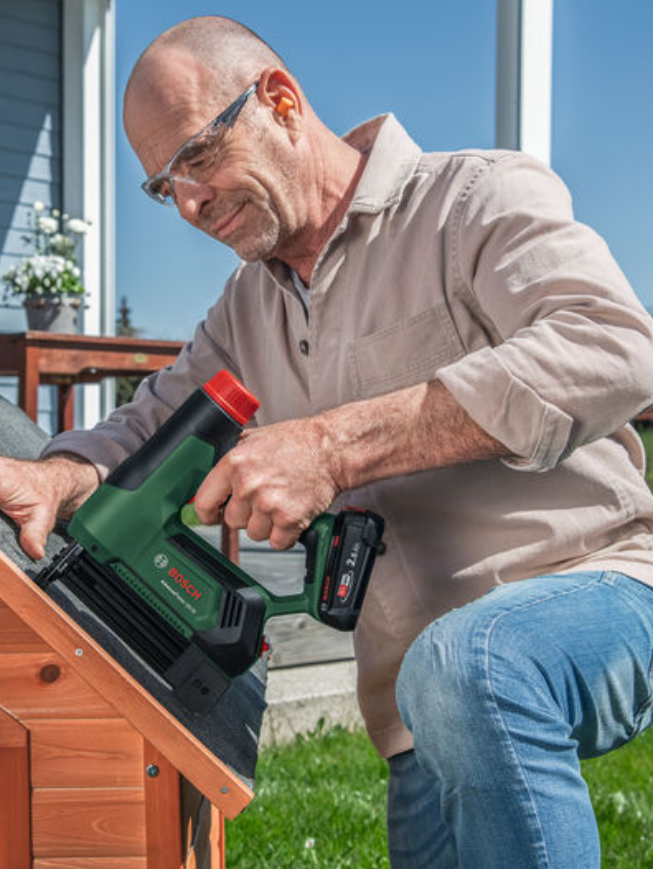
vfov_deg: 27.8
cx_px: 186
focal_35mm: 70
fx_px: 1759
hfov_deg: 20.9
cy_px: 434
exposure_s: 1/500
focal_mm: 48
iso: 125
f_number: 7.1
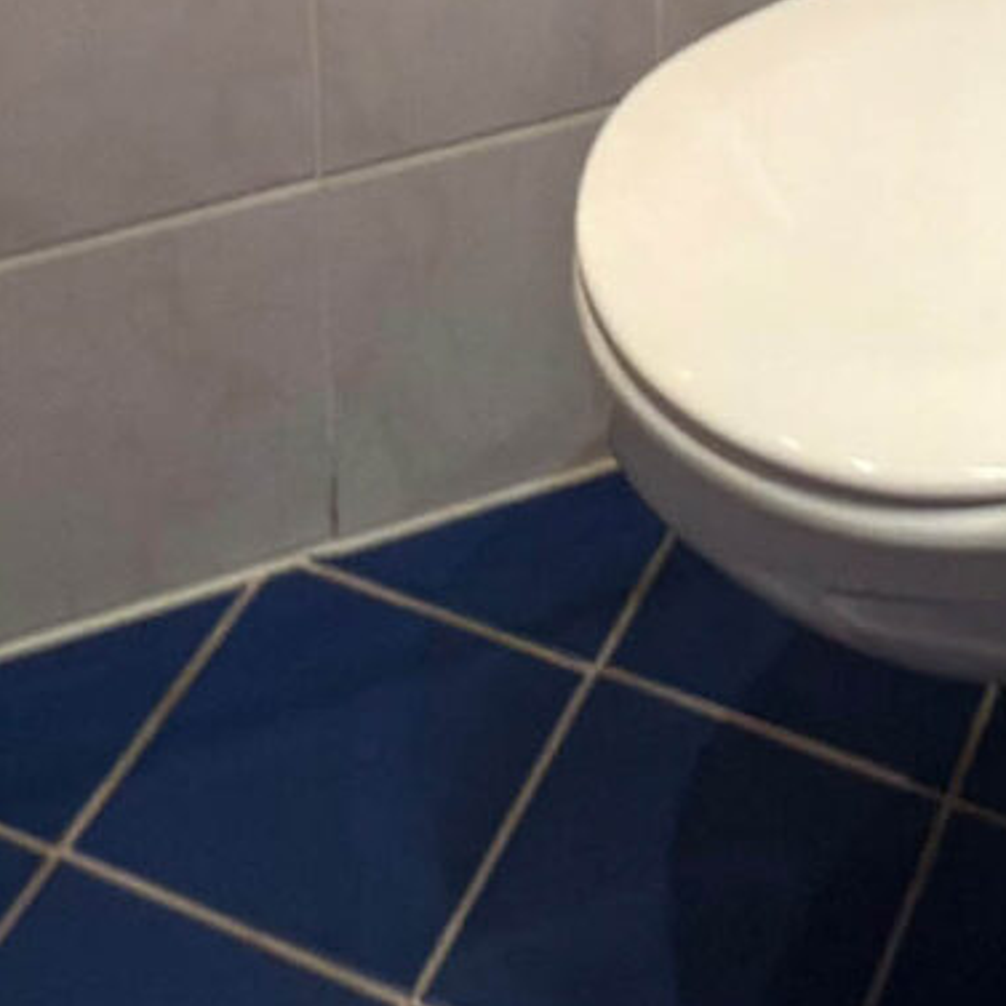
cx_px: 723
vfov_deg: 15.5
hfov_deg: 20.5
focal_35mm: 84
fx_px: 2762
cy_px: -1123
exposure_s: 1/25
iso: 100
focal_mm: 2.22
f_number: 2.2
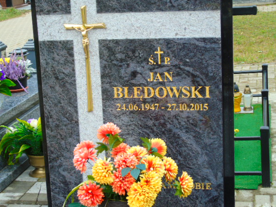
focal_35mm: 75
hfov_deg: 26.0
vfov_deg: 19.6
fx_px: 598
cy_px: 99
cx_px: 140
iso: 80
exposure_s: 1/40
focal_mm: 13
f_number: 4.7
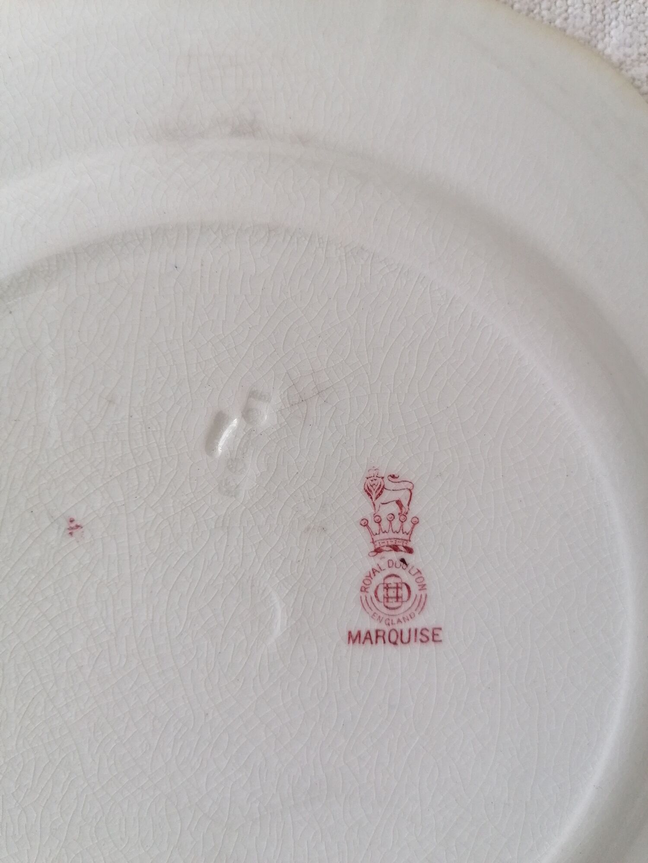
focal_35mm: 27
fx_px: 674
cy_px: 432
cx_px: 324
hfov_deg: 51.4
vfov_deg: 65.3
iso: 200
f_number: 1.8
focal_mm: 4.75
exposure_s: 1/50
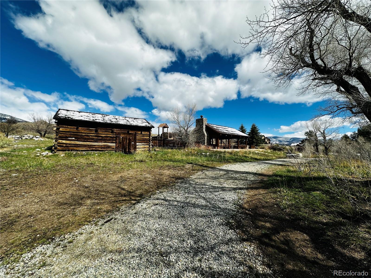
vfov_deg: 85.7
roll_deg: -0.5
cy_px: 139
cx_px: 186
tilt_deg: +3.1
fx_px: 150
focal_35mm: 14
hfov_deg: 102.1
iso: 50
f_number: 2.2
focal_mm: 2.22
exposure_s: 1/3300
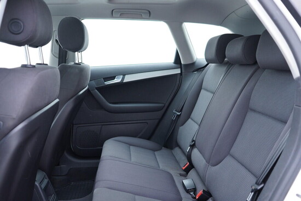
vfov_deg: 36.9
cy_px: 100
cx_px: 150
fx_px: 301
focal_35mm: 36
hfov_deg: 53.1
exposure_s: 1/40
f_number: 2.8
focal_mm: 24
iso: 320
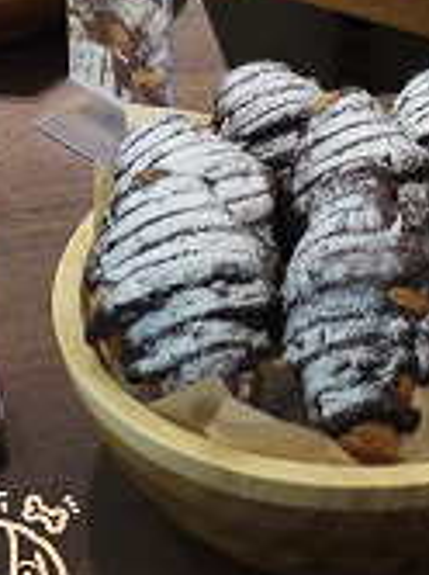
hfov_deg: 13.2
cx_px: 564
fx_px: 1789
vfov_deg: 16.5
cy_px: -301
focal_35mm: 108
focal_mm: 14
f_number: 2.5
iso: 250
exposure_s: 1/60
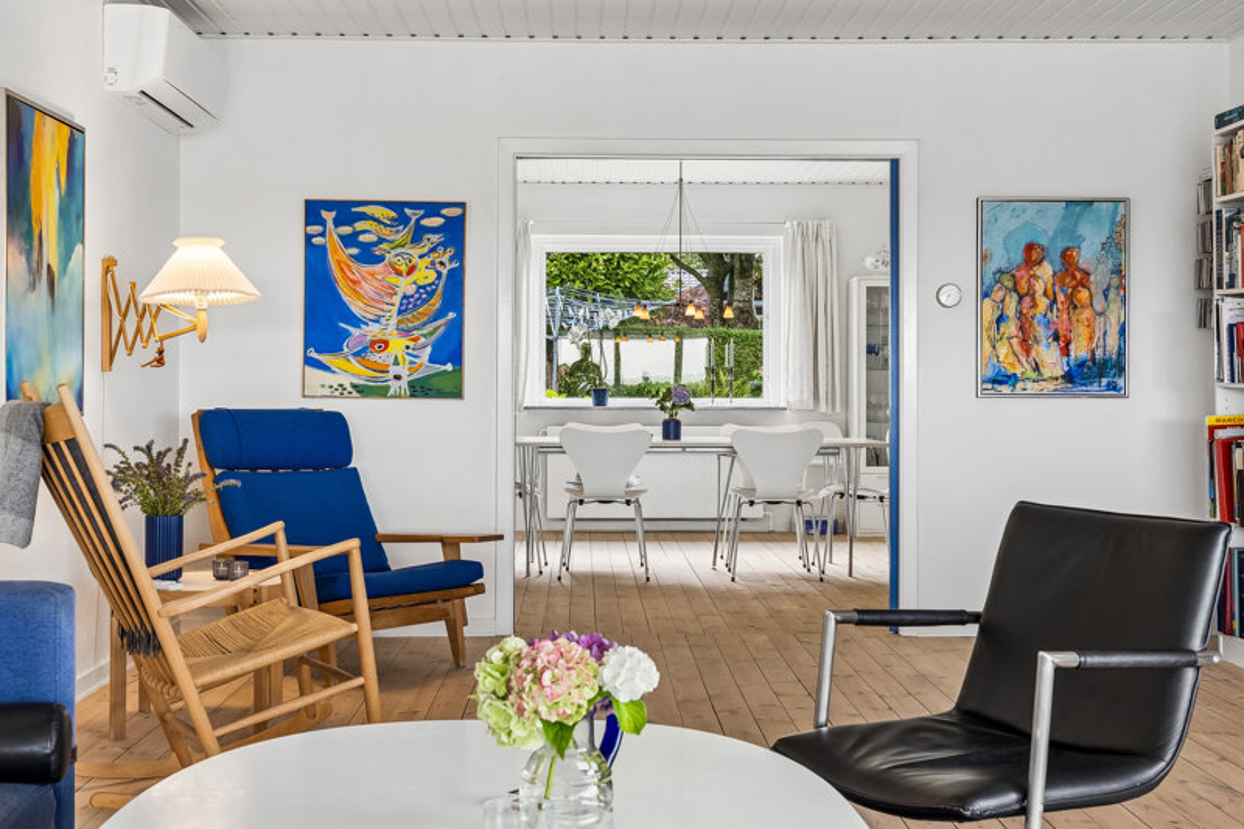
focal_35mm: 45
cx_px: 622
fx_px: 1555
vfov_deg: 29.9
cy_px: 414
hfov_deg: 43.6
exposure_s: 1/8
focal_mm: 30
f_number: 8
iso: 200
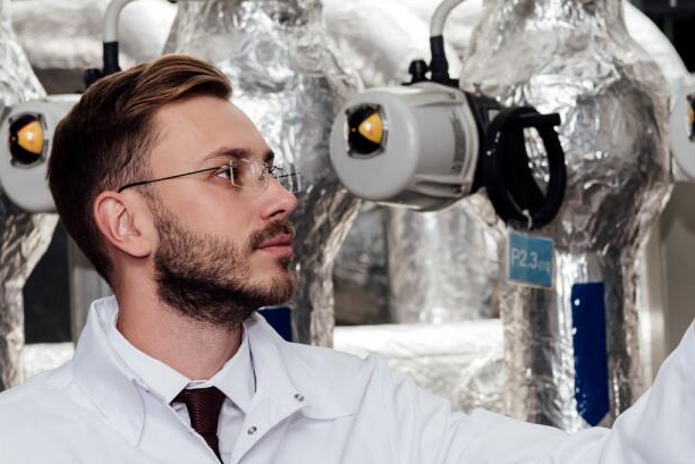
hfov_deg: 14.9
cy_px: 259
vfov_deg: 10.0
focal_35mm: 137
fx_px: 2645
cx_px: 442
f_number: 5.6
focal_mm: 70
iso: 160
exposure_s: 1/160
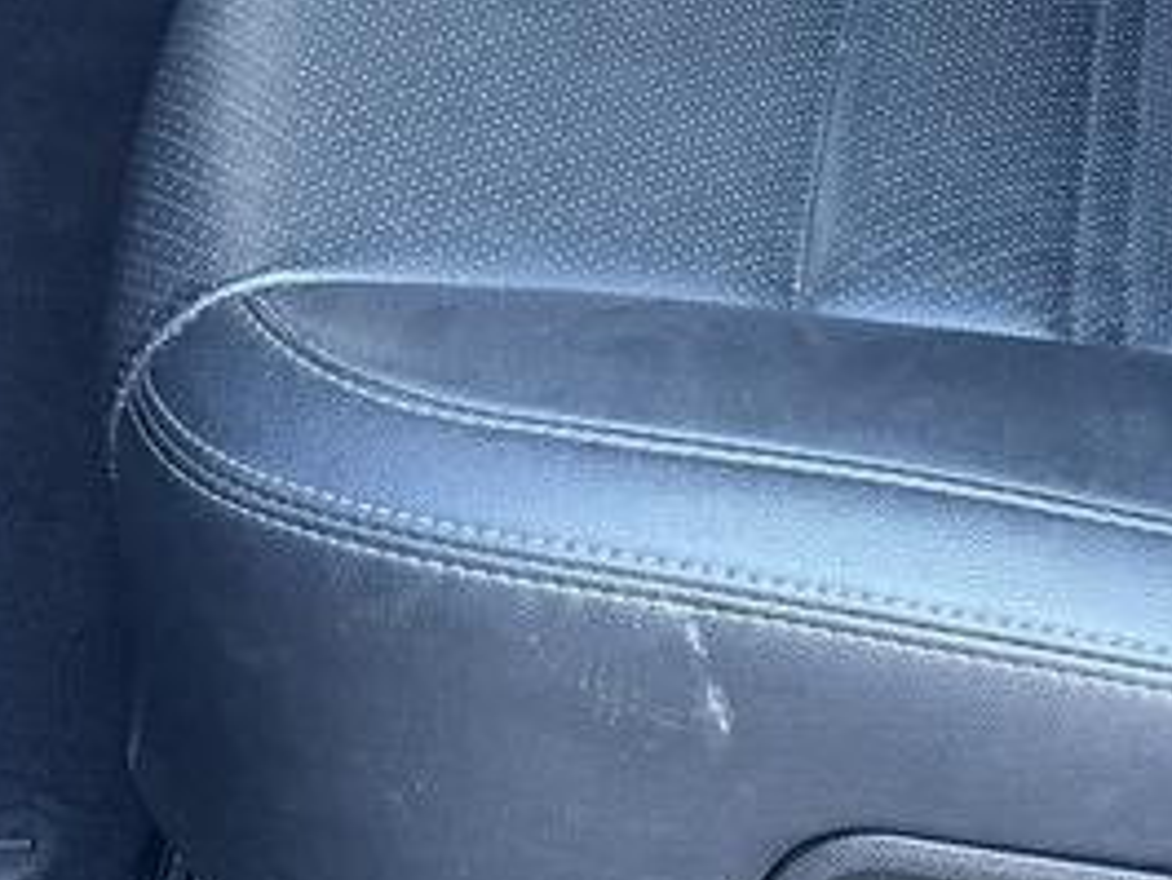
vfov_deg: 12.0
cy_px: -575
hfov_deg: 16.4
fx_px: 3929
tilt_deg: -26.6
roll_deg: -3.9
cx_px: 1358
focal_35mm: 116
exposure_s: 1/60
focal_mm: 6.76
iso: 200
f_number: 1.78
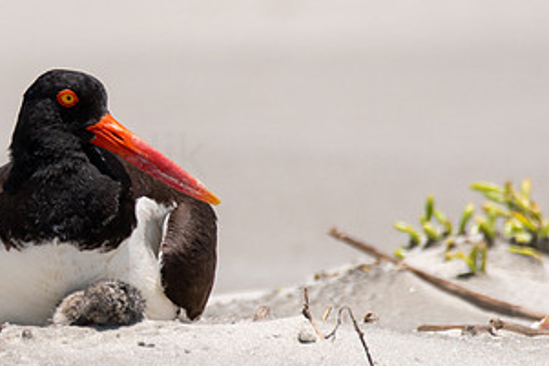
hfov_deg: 1.0
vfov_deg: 0.7
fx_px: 30986
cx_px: 17
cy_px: 202
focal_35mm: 2031
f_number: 8
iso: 500
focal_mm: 600
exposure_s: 1/2000
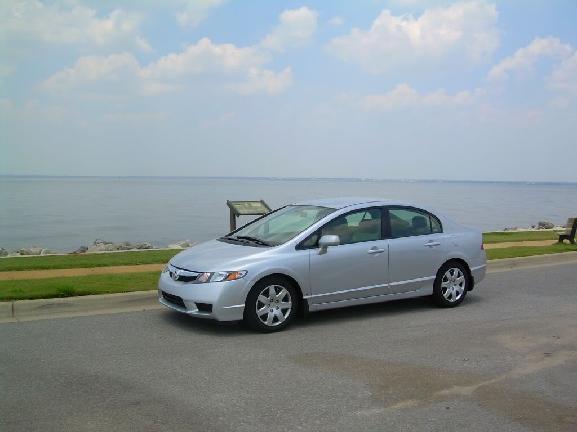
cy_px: 216
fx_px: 633
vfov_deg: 37.7
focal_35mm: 38
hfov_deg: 49.0
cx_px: 288
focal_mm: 6.3
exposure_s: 1/546
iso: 50
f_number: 4.6
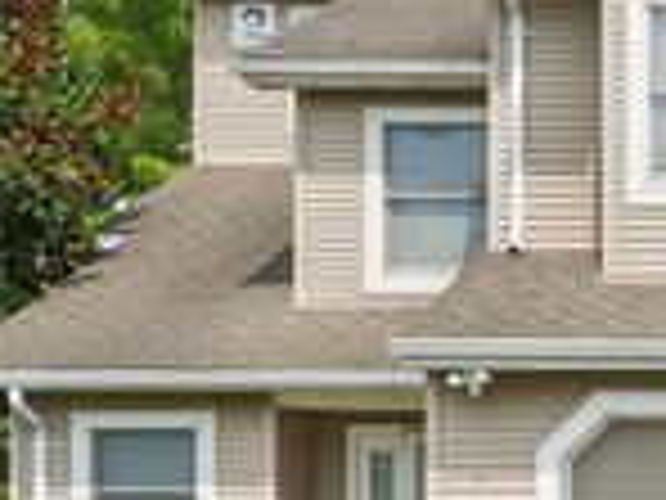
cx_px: 1120
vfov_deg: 13.0
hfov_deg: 15.4
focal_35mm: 114
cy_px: 245
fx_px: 2193
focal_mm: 35
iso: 100
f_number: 8
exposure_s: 1/400
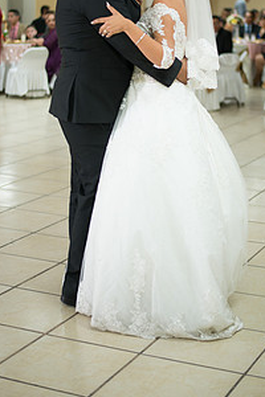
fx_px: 828
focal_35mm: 75
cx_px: 152
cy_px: 102
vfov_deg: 26.7
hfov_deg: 18.2
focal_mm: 50
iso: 800
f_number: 1.8
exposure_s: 1/125
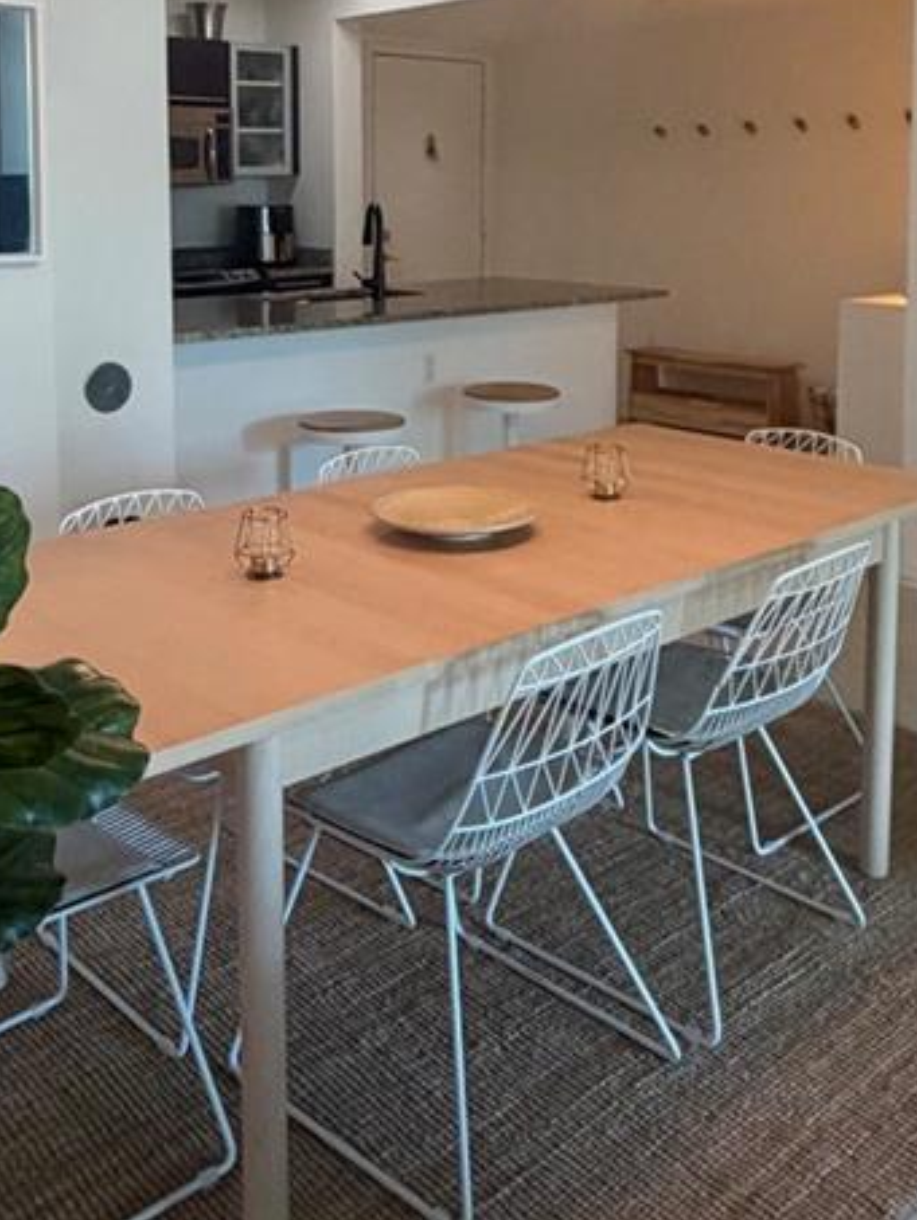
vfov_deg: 48.2
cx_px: 406
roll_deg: +0.3
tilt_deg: -4.9
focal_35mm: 37
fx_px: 1306
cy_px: 301
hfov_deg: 38.6
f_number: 2.2
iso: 250
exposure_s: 1/60
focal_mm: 2.22
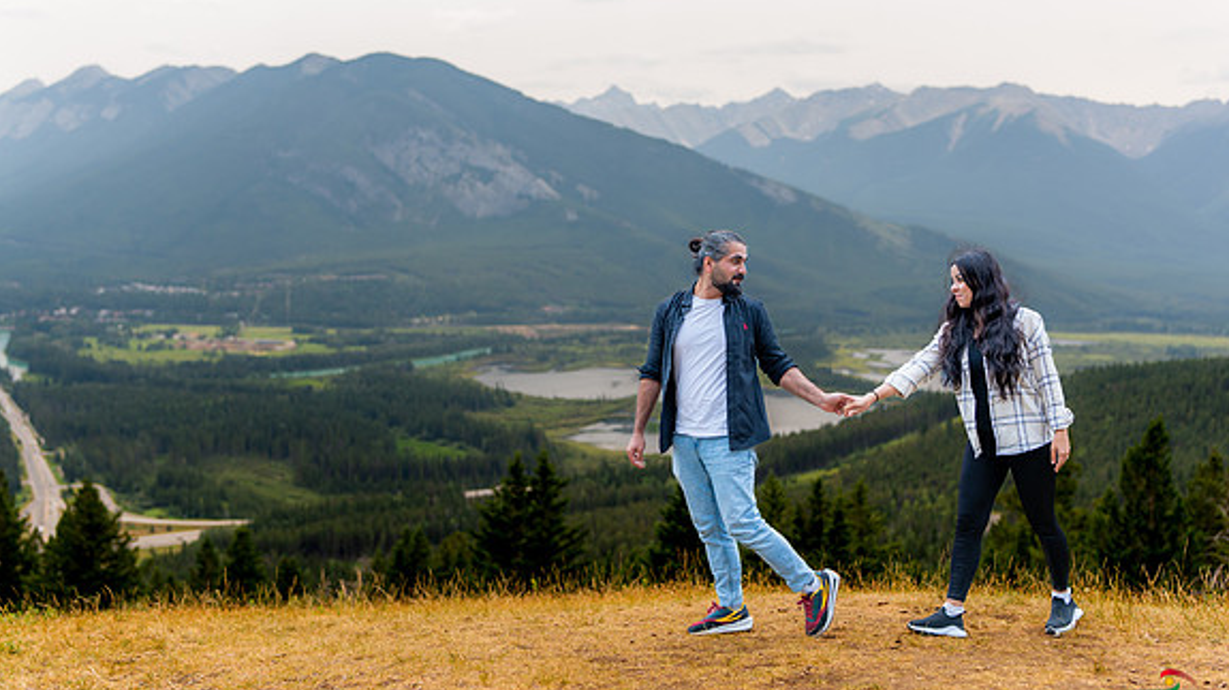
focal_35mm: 37
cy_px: 330
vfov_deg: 32.0
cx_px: 618
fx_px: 1205
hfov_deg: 54.0
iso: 200
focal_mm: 35
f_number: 2
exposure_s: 1/5000
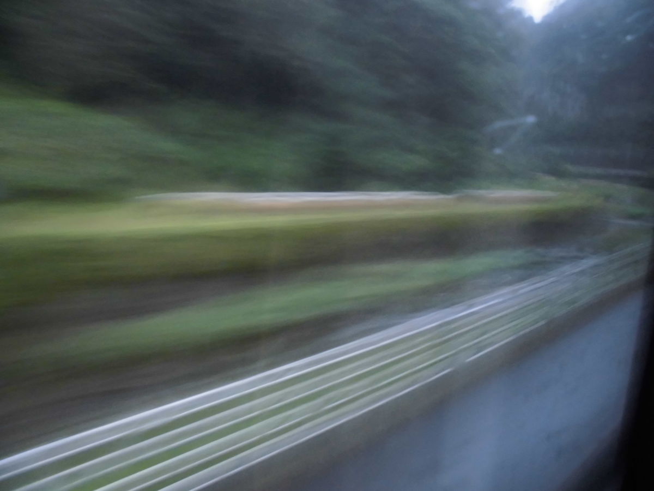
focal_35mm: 26
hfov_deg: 67.3
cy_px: 246
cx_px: 327
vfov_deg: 53.1
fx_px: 491
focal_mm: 4.6
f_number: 3.5
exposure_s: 1/2
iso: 400
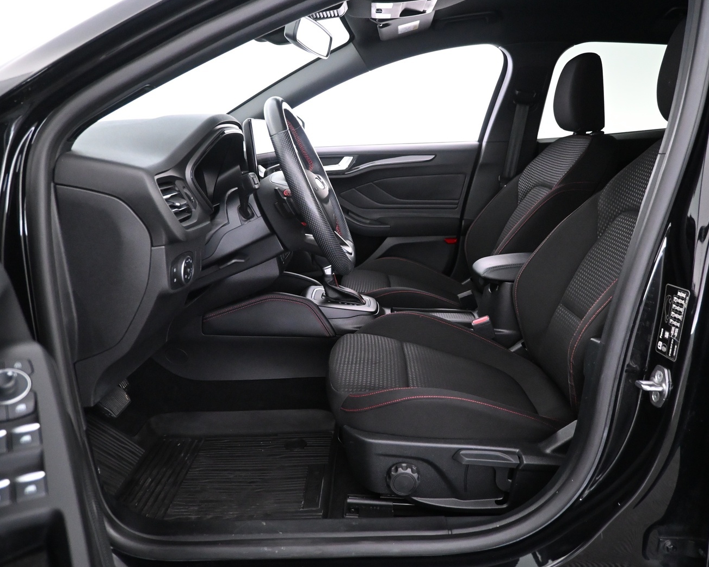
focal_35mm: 28
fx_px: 588
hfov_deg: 62.1
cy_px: 287
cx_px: 388
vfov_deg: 51.5
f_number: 3.5
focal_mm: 16
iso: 4000
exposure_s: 1/25
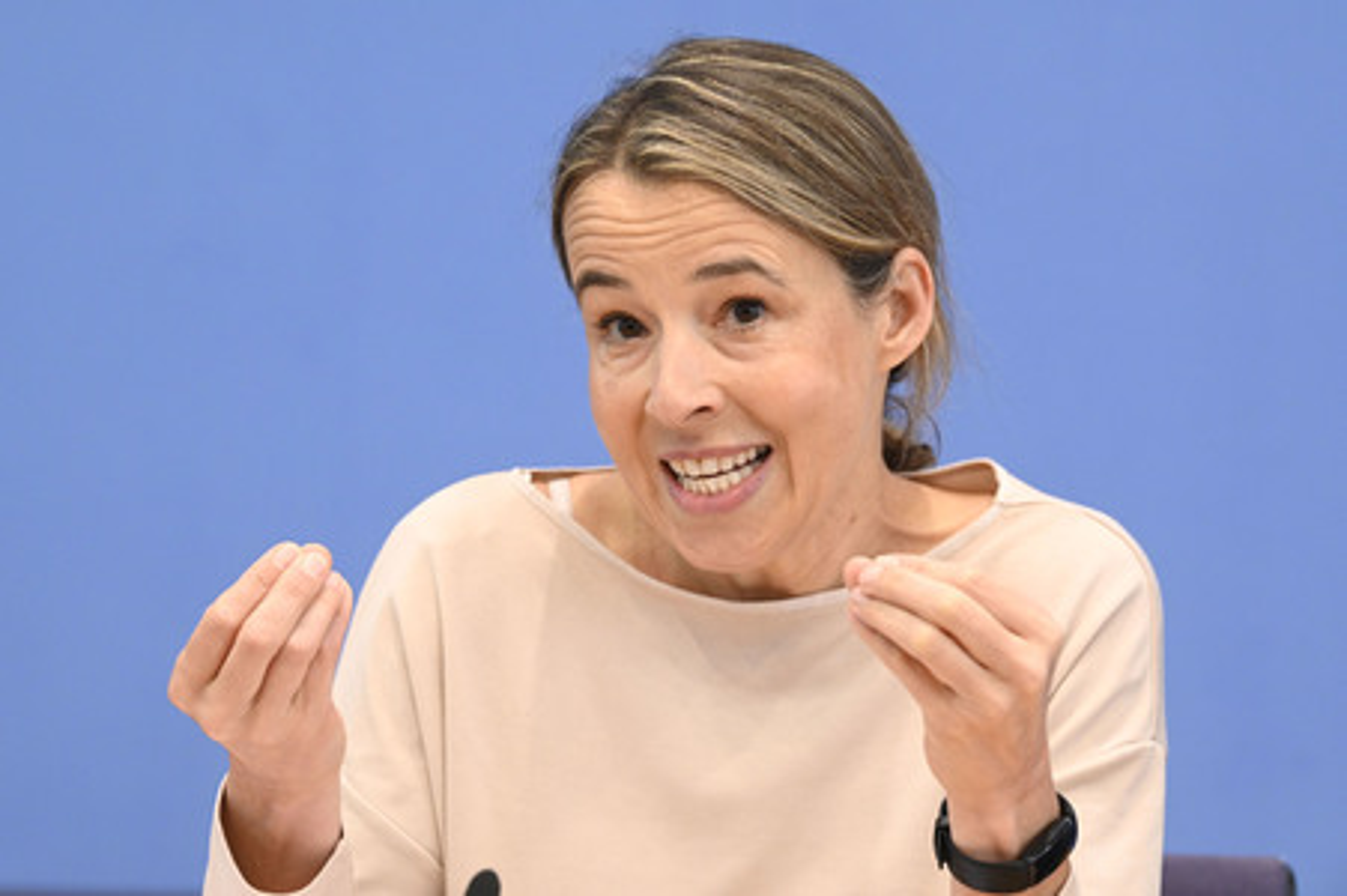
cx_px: 674
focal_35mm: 135
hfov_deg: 15.2
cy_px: 448
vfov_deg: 10.1
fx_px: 5047
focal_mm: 135
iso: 4000
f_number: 5.6
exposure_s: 1/500
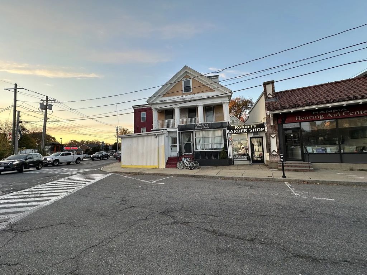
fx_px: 148
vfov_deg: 85.7
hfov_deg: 102.1
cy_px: 138
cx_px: 184
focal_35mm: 14
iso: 40
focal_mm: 2.22
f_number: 2.2
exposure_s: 1/99
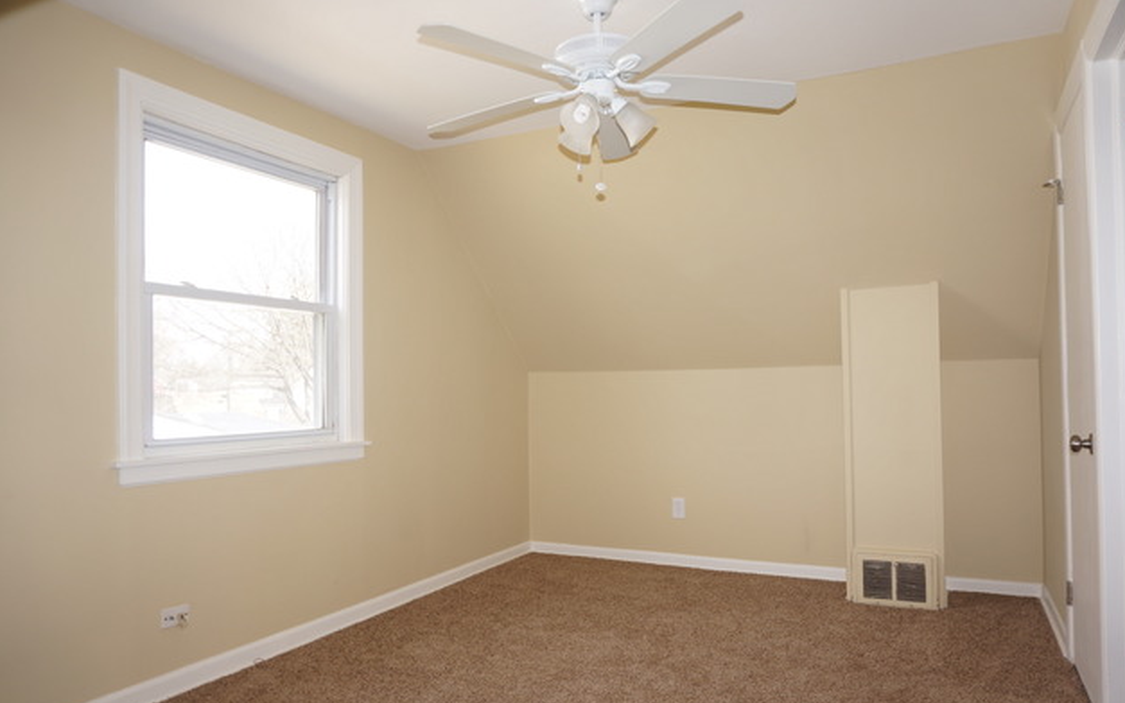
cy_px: 380
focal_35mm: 25
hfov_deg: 72.5
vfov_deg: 49.2
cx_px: 571
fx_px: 767
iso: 100
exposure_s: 1/60
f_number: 4
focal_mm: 16
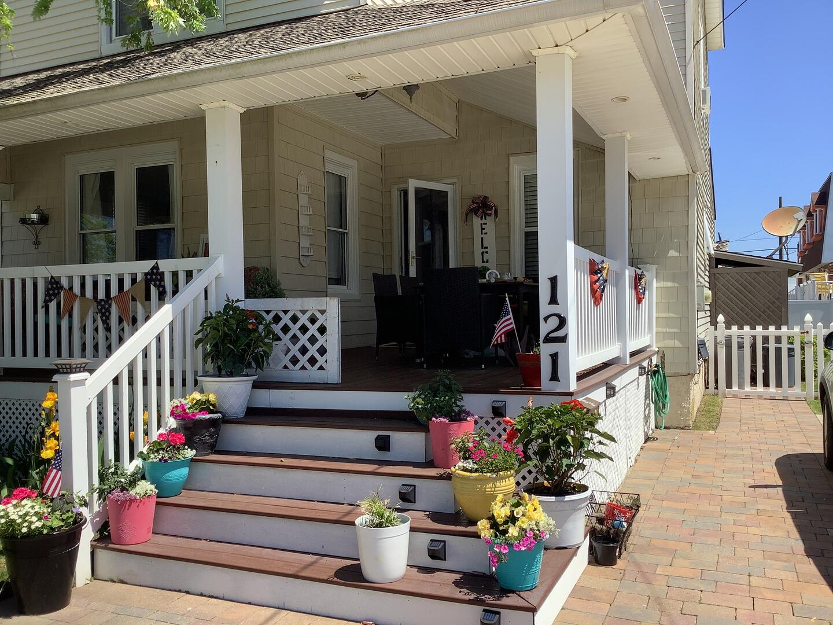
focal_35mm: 31
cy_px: 312
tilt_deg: -0.6
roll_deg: +0.7
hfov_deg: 58.4
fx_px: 746
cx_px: 416
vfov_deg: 45.4
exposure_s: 1/936
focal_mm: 3.3
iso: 25
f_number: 2.4
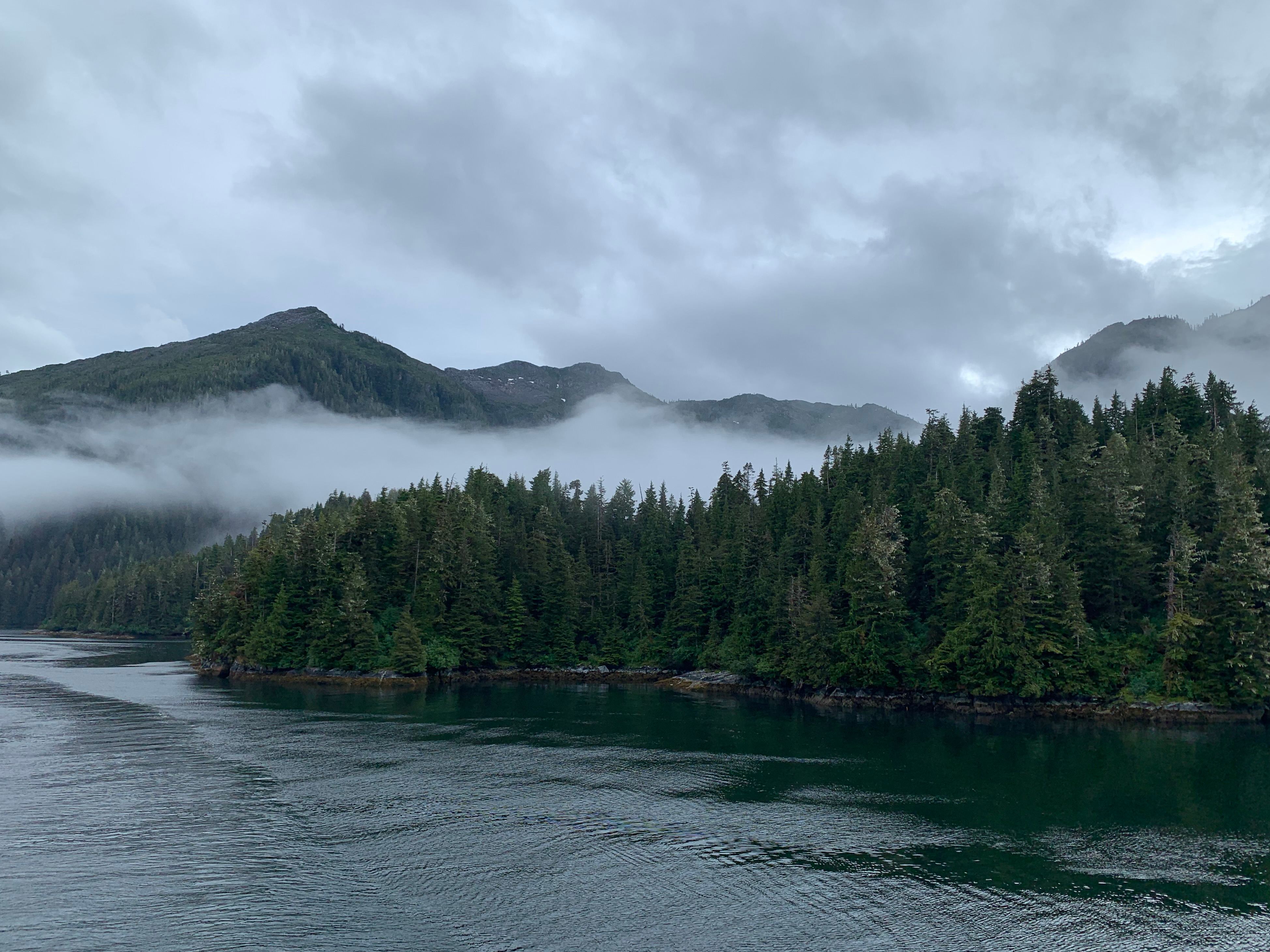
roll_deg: -0.8
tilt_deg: +8.5
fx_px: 991
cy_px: 478
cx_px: 627
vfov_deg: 51.4
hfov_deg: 65.3
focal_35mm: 27
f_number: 1.8
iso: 25
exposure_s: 1/936
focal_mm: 4.25
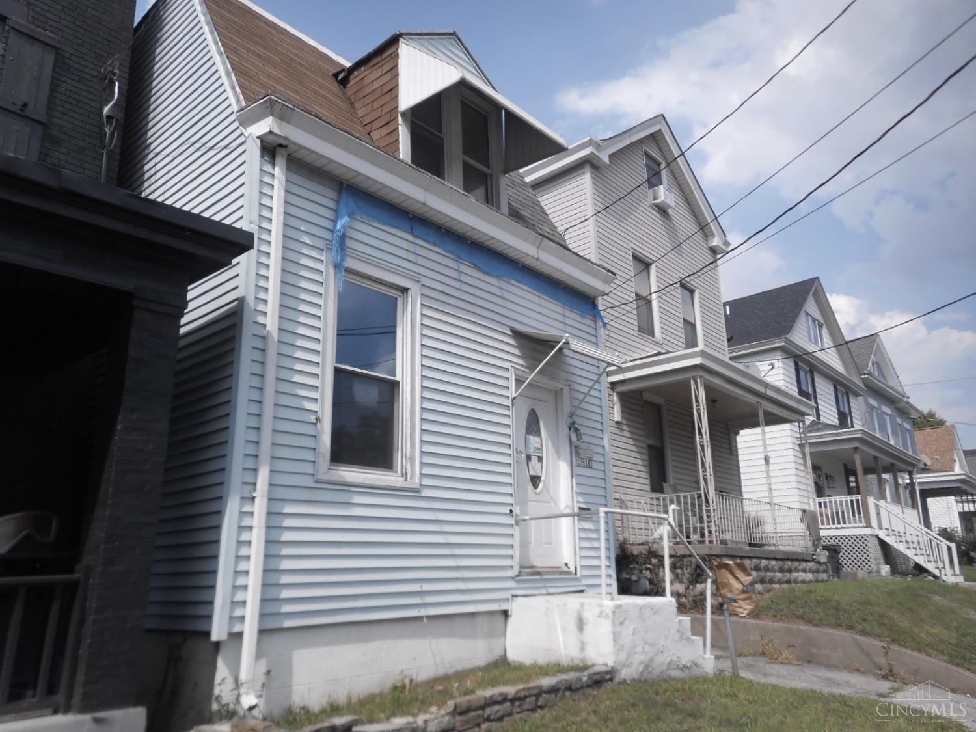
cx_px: 488
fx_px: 705
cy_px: 366
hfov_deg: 69.4
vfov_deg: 54.9
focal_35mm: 25
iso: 80
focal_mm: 4.5
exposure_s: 1/640
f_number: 3.7
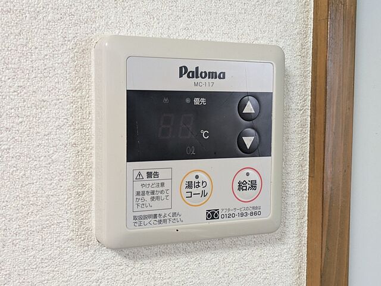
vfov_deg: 28.6
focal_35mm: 51
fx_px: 561
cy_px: 143
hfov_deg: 37.5
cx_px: 190
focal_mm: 5.43
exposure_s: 1/40
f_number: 1.89
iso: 310
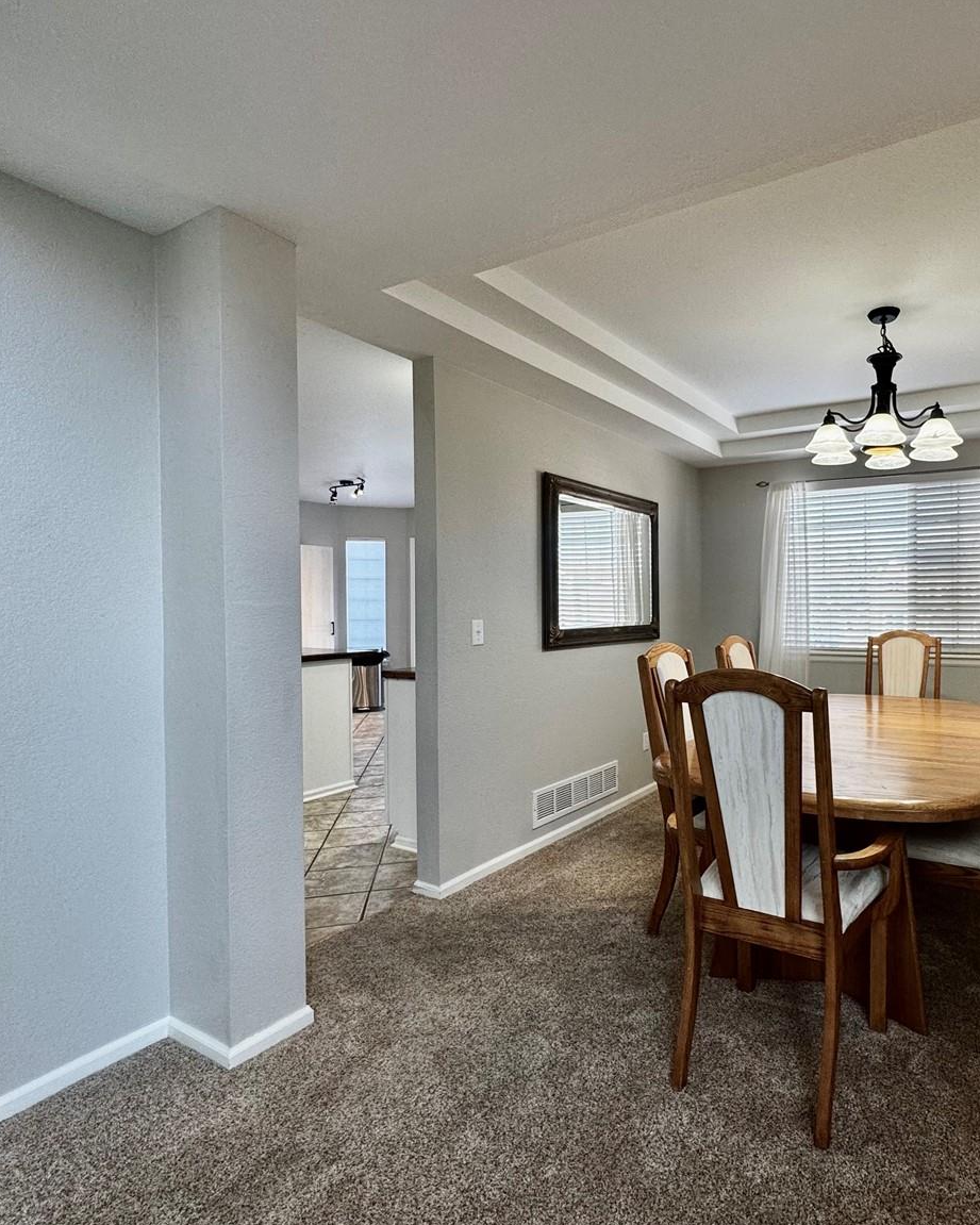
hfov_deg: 68.7
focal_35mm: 19
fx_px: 689
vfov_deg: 83.3
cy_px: 617
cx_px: 661
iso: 125
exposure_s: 1/120
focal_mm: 2.22
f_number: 2.2
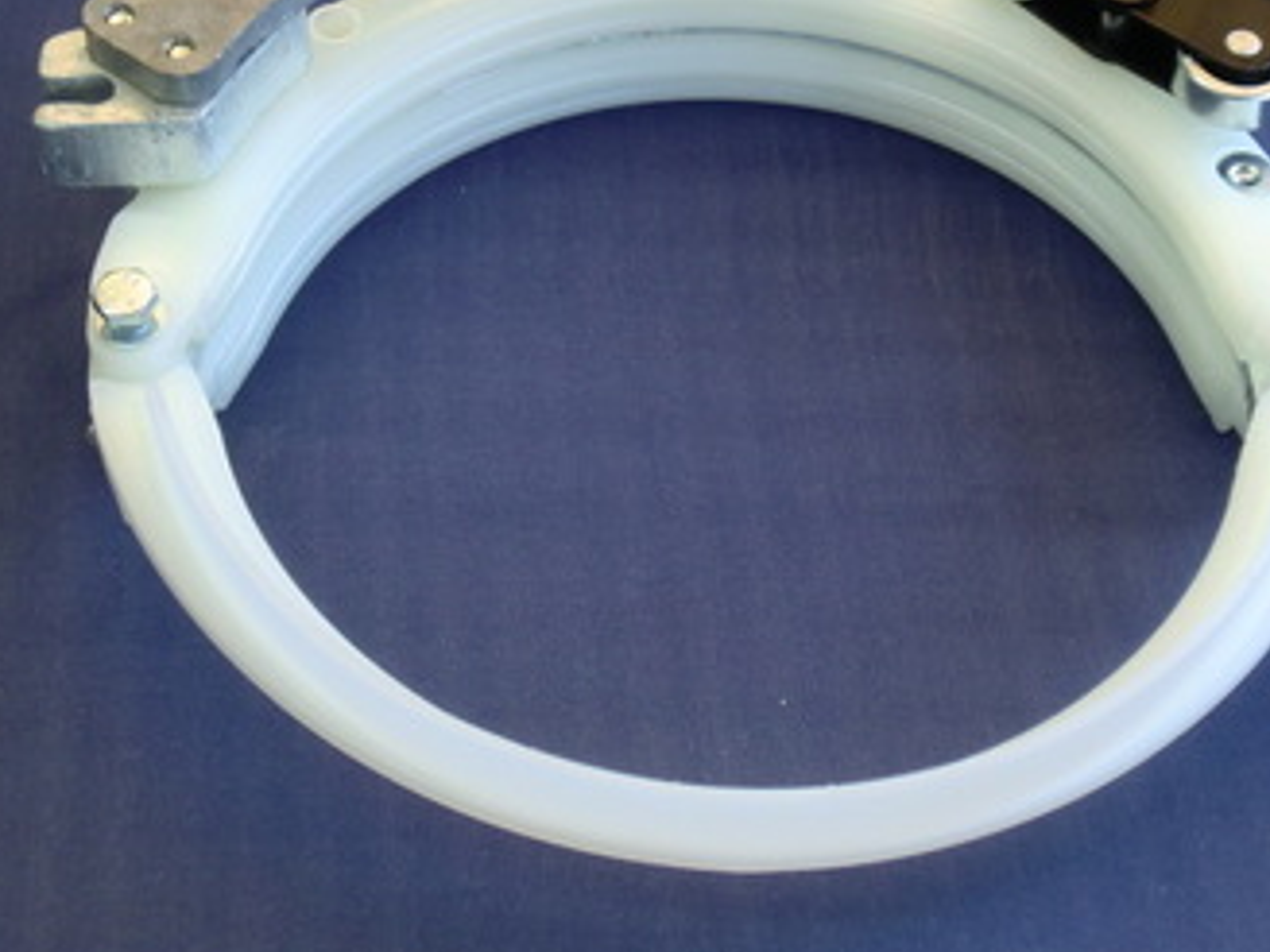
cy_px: 315
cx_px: 740
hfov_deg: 26.6
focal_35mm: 73
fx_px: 2678
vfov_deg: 20.1
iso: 250
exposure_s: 1/60
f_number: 3.7
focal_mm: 9.3
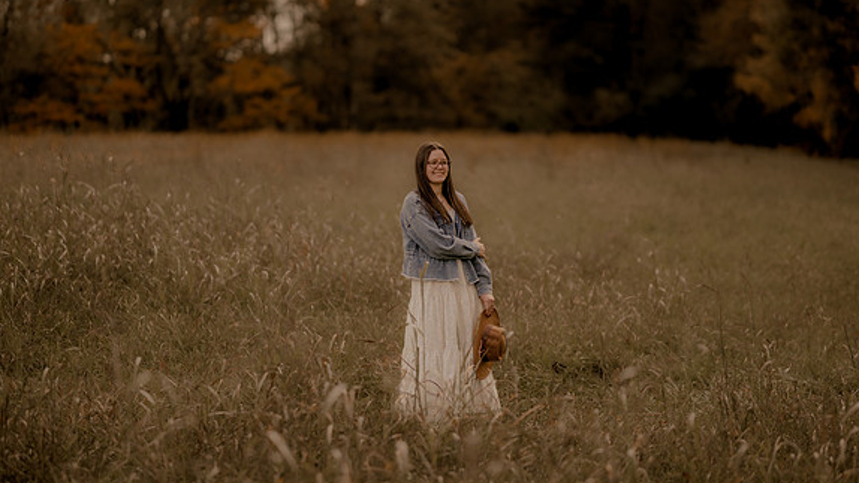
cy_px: 197
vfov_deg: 13.4
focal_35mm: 90
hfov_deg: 23.7
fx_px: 2050
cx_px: 432
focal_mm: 85
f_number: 1.4
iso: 200
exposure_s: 1/3200
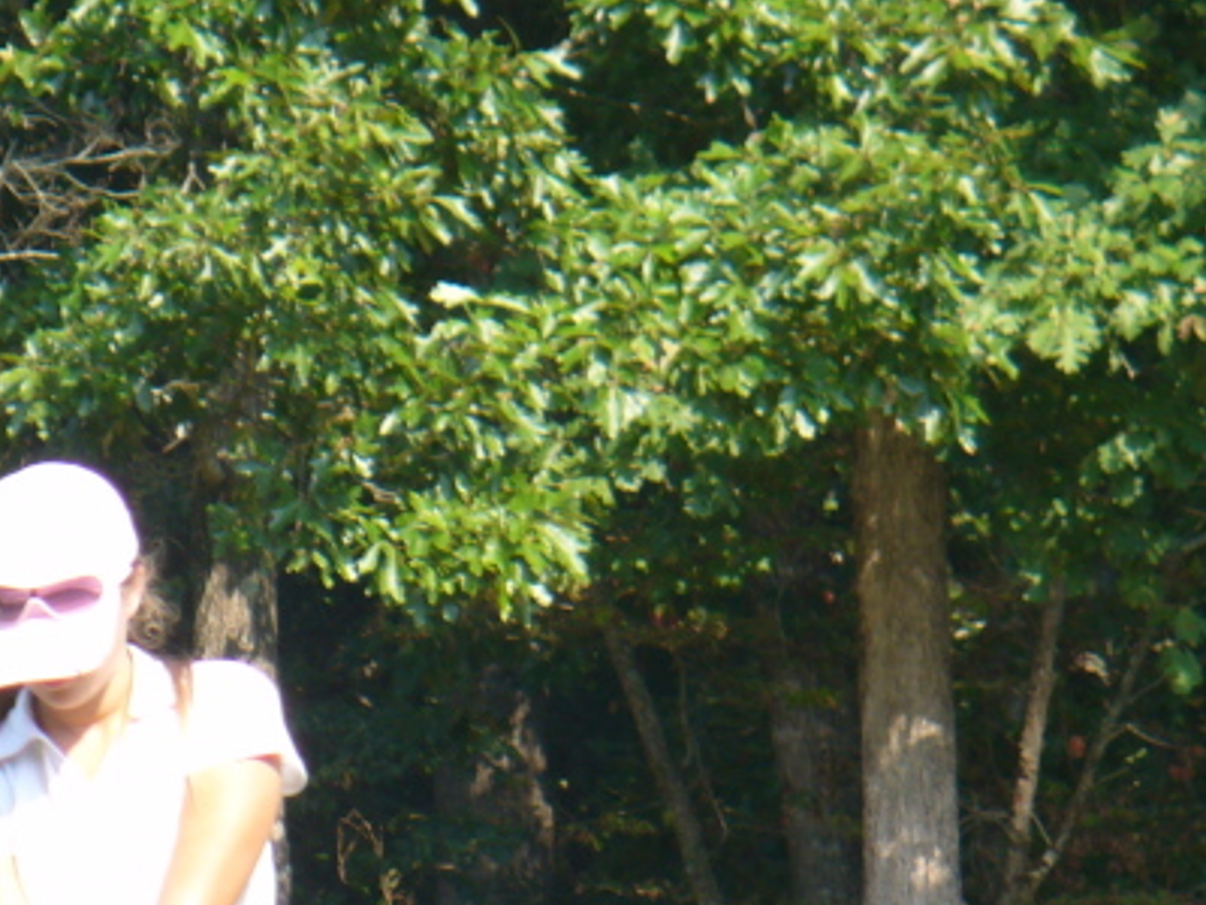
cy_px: 775
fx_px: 15469
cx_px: 362
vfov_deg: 3.3
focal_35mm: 444
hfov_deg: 4.5
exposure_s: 1/160
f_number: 4.5
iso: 80
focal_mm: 36.6
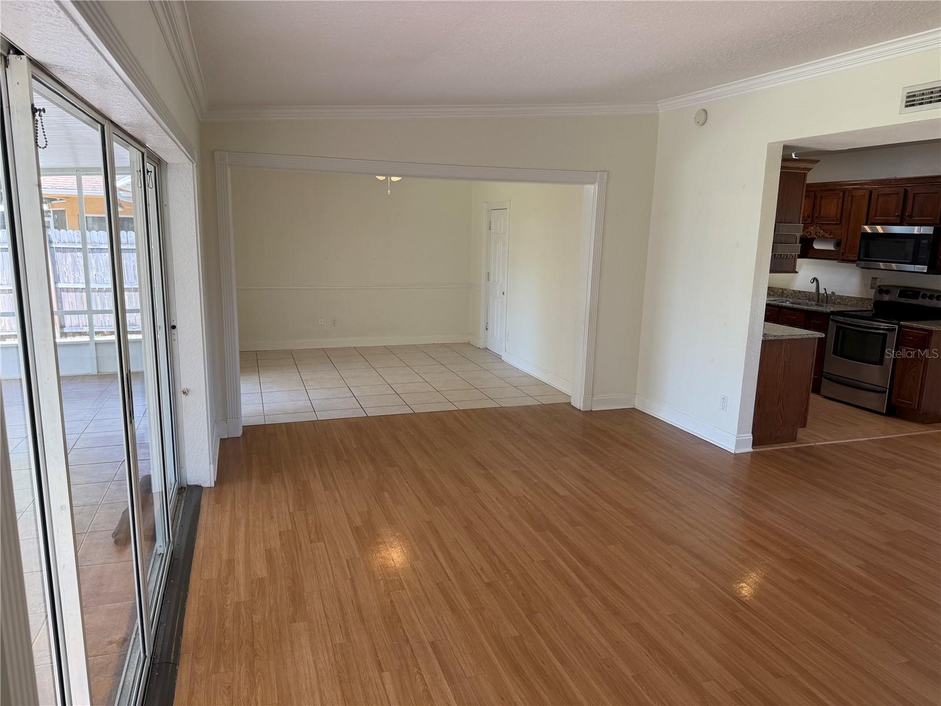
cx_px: 470
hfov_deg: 71.6
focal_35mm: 24
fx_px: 652
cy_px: 353
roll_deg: -1.2
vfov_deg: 56.8
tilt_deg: -11.9
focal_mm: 6.76
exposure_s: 1/120
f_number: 1.78
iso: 125
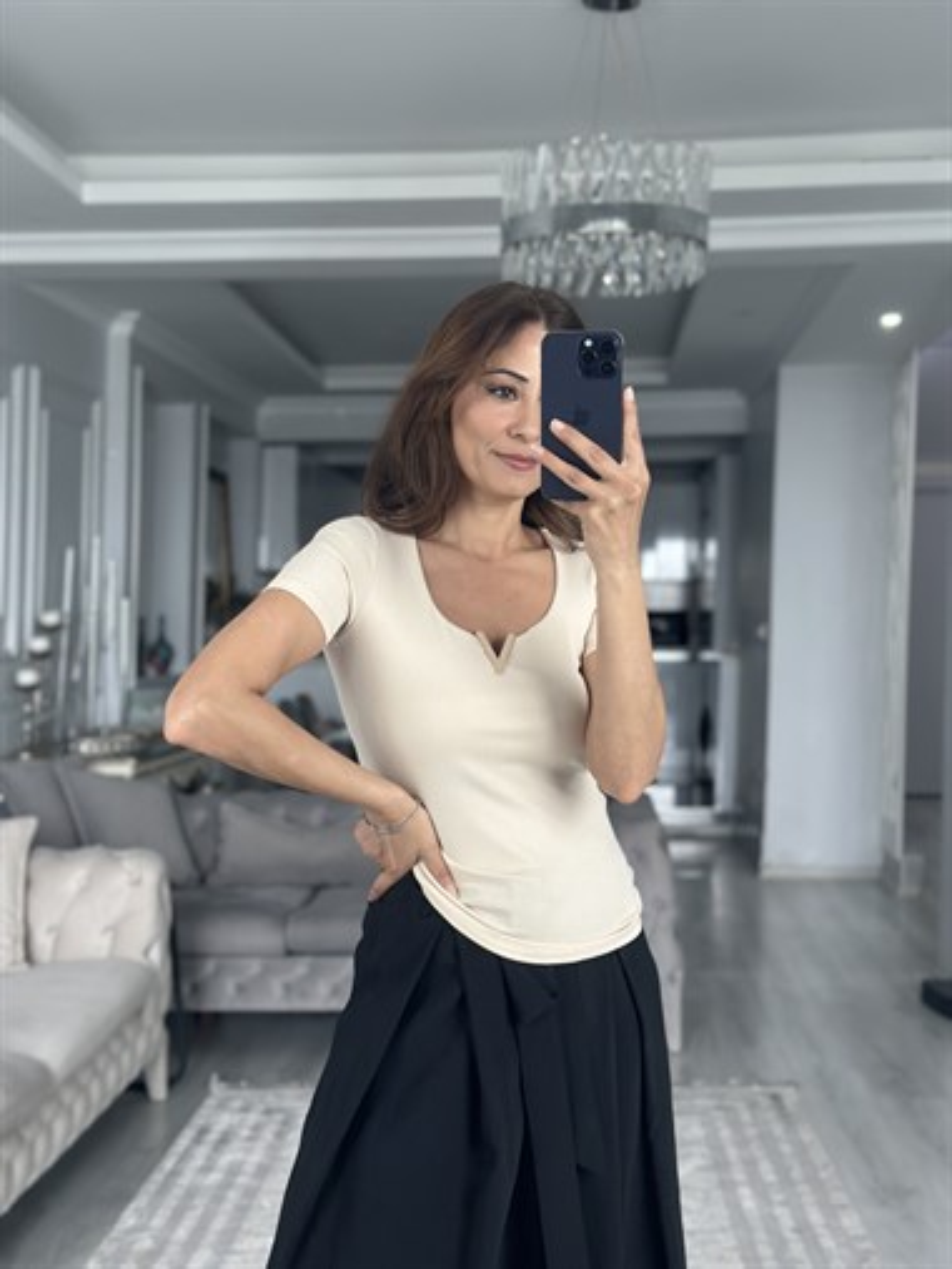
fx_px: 1759
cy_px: 634
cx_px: 476
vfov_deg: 39.6
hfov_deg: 30.3
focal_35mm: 48
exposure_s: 1/60
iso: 250
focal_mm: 6.86
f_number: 1.78
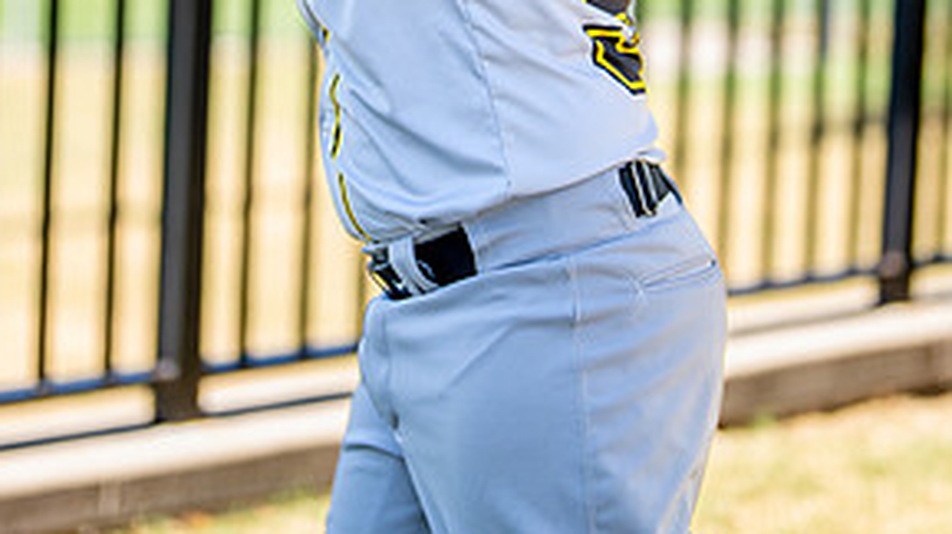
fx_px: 3304
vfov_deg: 9.1
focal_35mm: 131
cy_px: -170
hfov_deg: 16.4
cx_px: 474
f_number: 1.2
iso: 100
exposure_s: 1/1600
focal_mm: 50
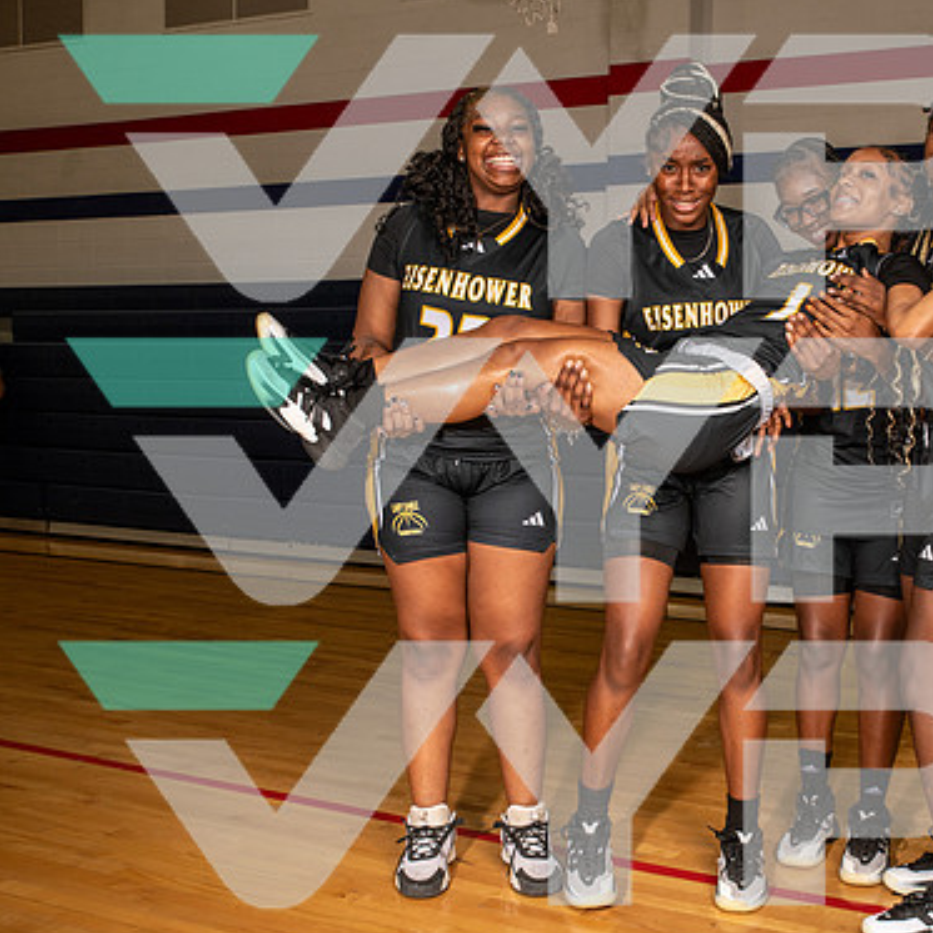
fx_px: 1372
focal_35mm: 45
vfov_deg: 37.6
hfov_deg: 36.6
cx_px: 703
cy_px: 472
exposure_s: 1/320
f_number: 7.1
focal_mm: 34
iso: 400
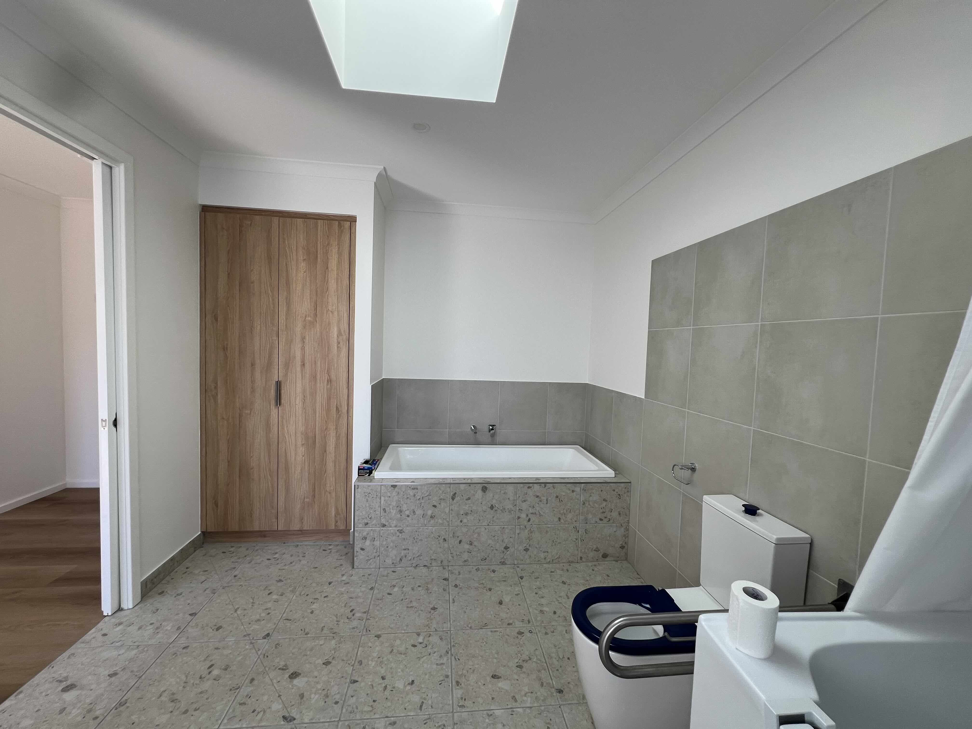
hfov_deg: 106.2
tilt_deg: -2.9
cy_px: 364
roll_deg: -1.6
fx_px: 365
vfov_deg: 89.9
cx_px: 486
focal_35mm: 13
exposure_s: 1/162
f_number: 1.8
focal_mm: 1.57
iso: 32
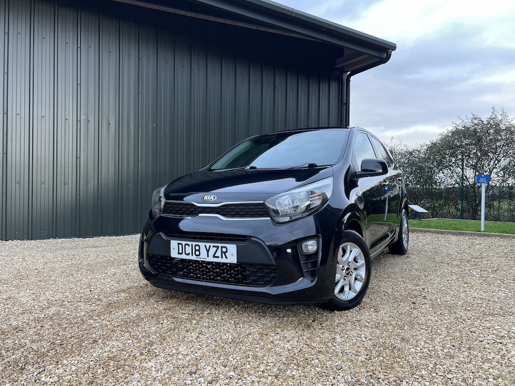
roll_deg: -0.4
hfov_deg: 67.3
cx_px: 258
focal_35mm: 26
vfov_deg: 53.1
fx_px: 387
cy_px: 193
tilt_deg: -0.4
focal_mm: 5.7
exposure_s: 1/121
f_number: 1.5
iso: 80
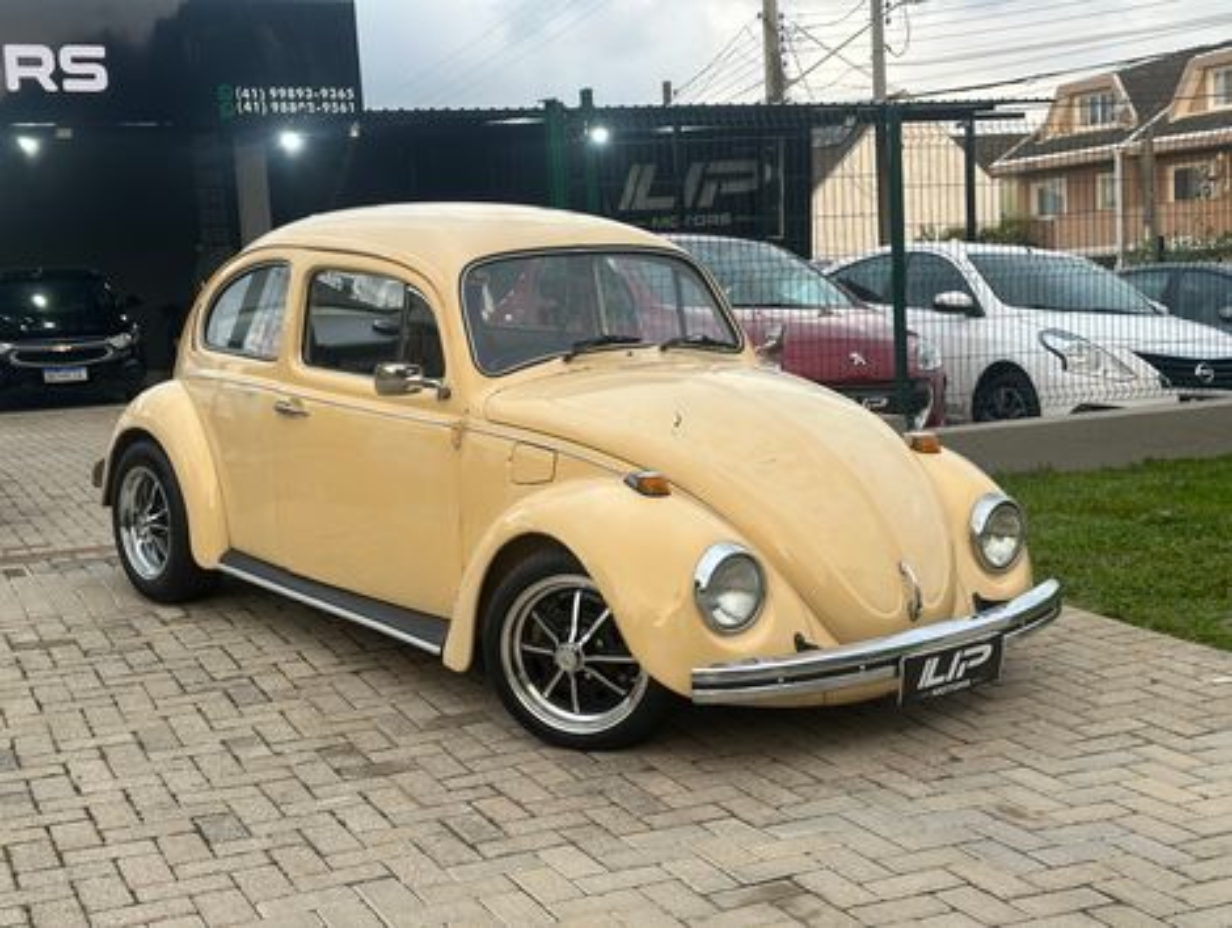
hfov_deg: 39.6
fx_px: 1711
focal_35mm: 48
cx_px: 616
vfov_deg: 30.3
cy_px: 464
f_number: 1.78
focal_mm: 6.86
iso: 40
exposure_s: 1/121
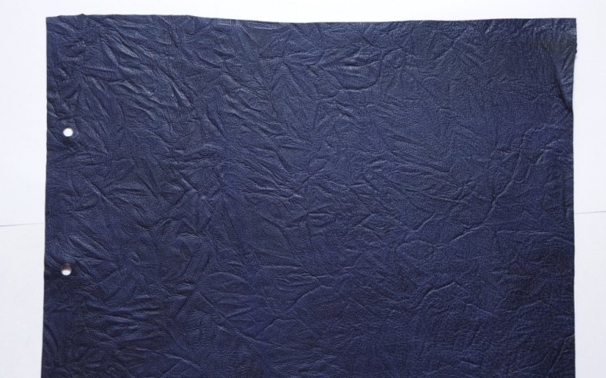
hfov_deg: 33.0
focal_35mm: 62
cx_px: 302
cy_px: 201
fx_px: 1024
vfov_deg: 20.9
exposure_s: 1/100
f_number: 10
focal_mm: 40
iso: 500
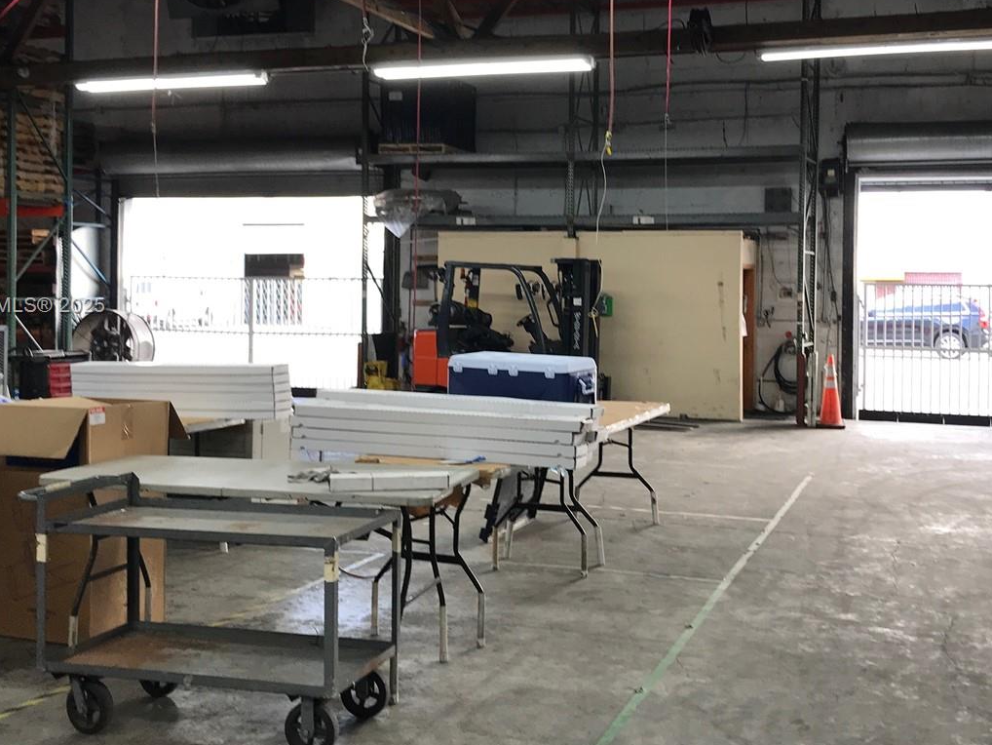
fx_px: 1261
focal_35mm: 44
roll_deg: -1.2
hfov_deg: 42.8
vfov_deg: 32.8
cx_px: 573
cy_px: 307
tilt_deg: -0.9
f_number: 1.8
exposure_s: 1/60
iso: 32
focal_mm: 3.99
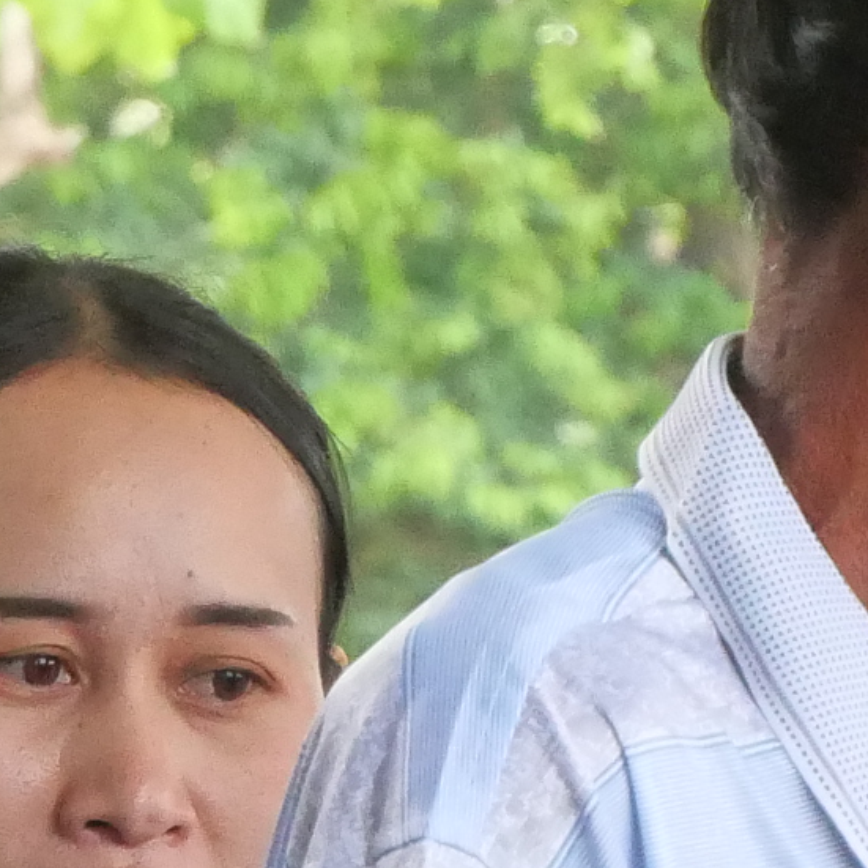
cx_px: 1665
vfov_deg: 2.5
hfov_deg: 2.5
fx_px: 20171
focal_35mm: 711
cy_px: 777
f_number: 8
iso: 3200
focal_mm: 60
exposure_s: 1/400
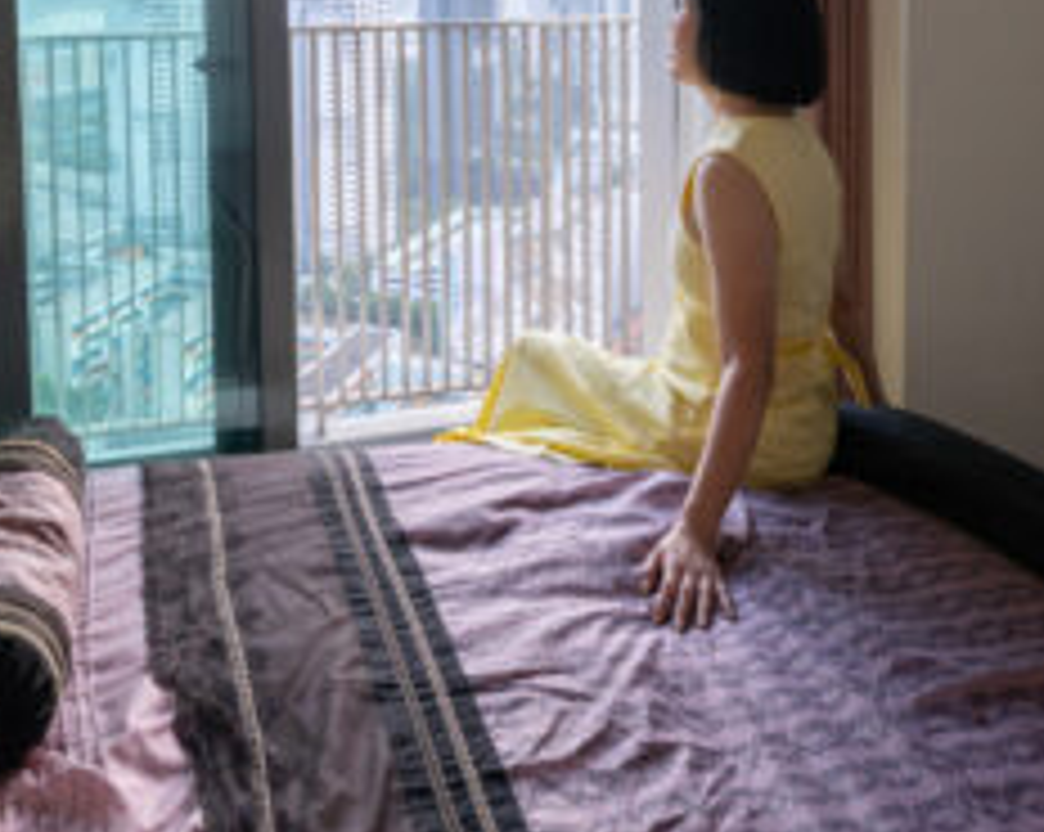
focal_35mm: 34
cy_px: 13
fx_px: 1049
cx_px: 306
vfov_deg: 38.7
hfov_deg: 51.4
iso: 200
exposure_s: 1/10
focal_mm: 14
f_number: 16
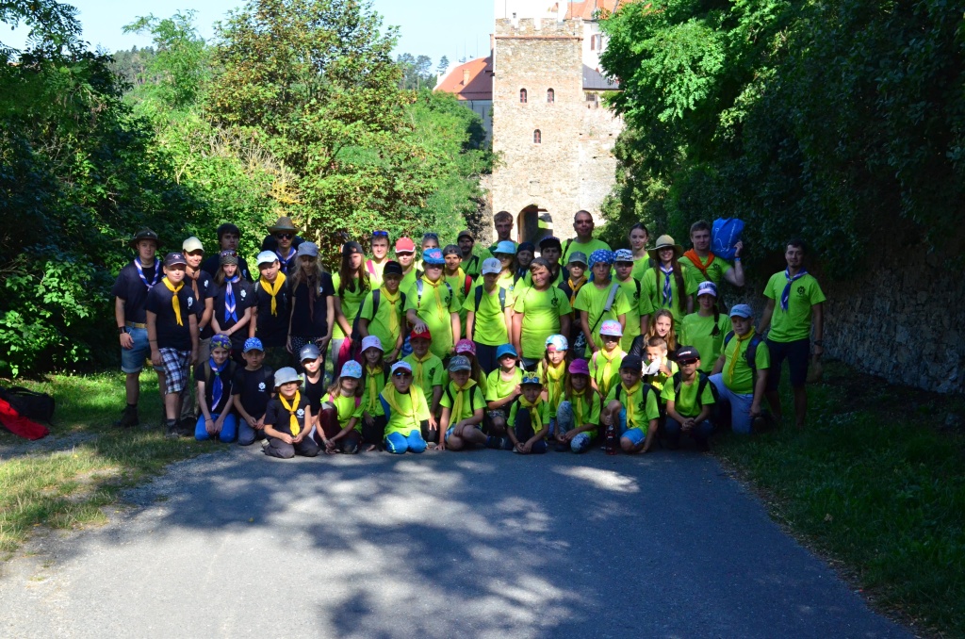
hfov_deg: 45.0
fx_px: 1164
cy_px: 320
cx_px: 482
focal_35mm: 44
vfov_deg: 30.7
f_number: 14
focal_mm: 29
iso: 1250
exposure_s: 1/250
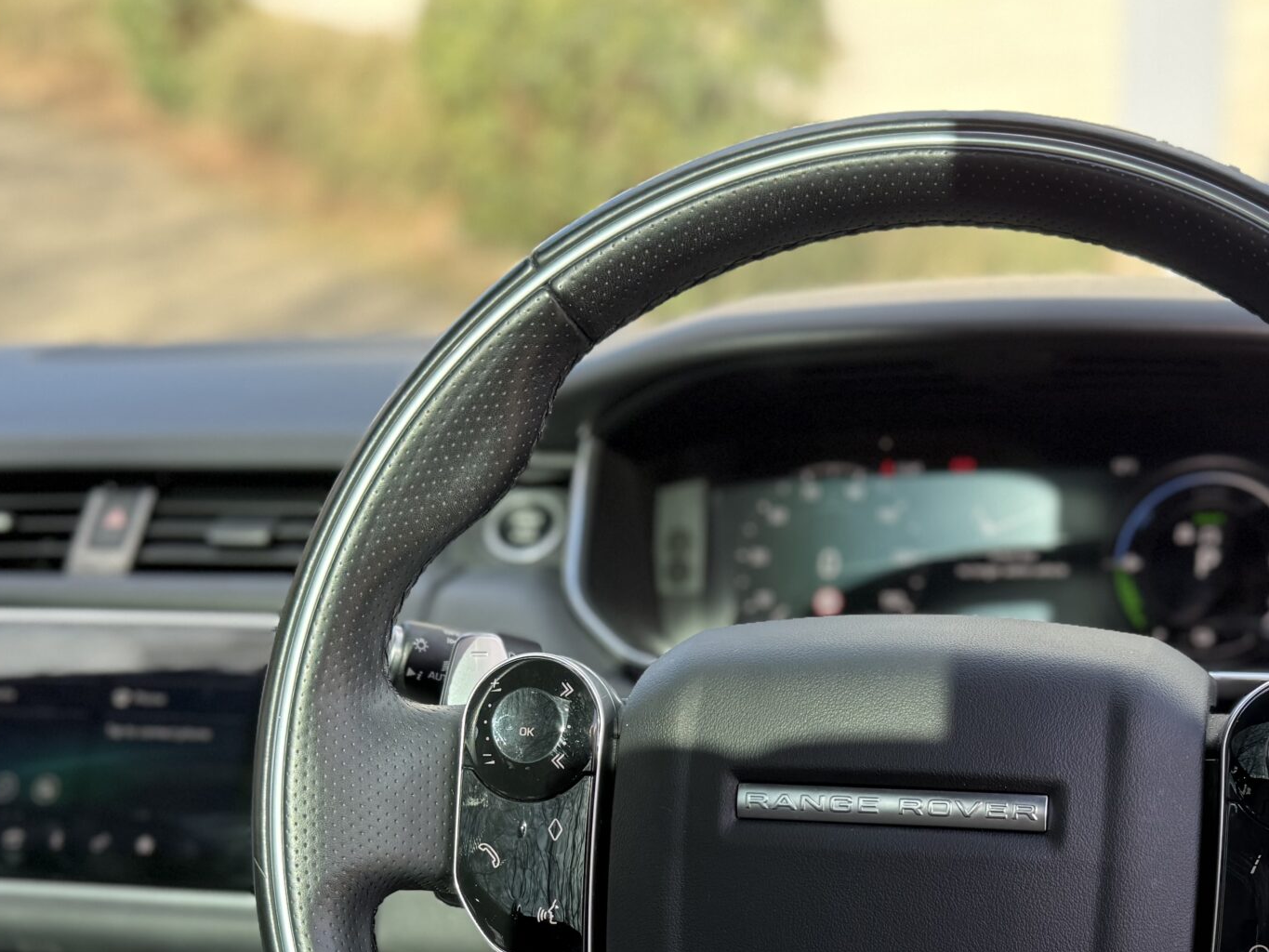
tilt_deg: -23.4
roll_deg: +2.5
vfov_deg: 30.6
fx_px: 1650
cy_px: 872
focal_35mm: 45
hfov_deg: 41.9
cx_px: 763
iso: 100
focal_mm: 6.76
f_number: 1.78
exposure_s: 1/299
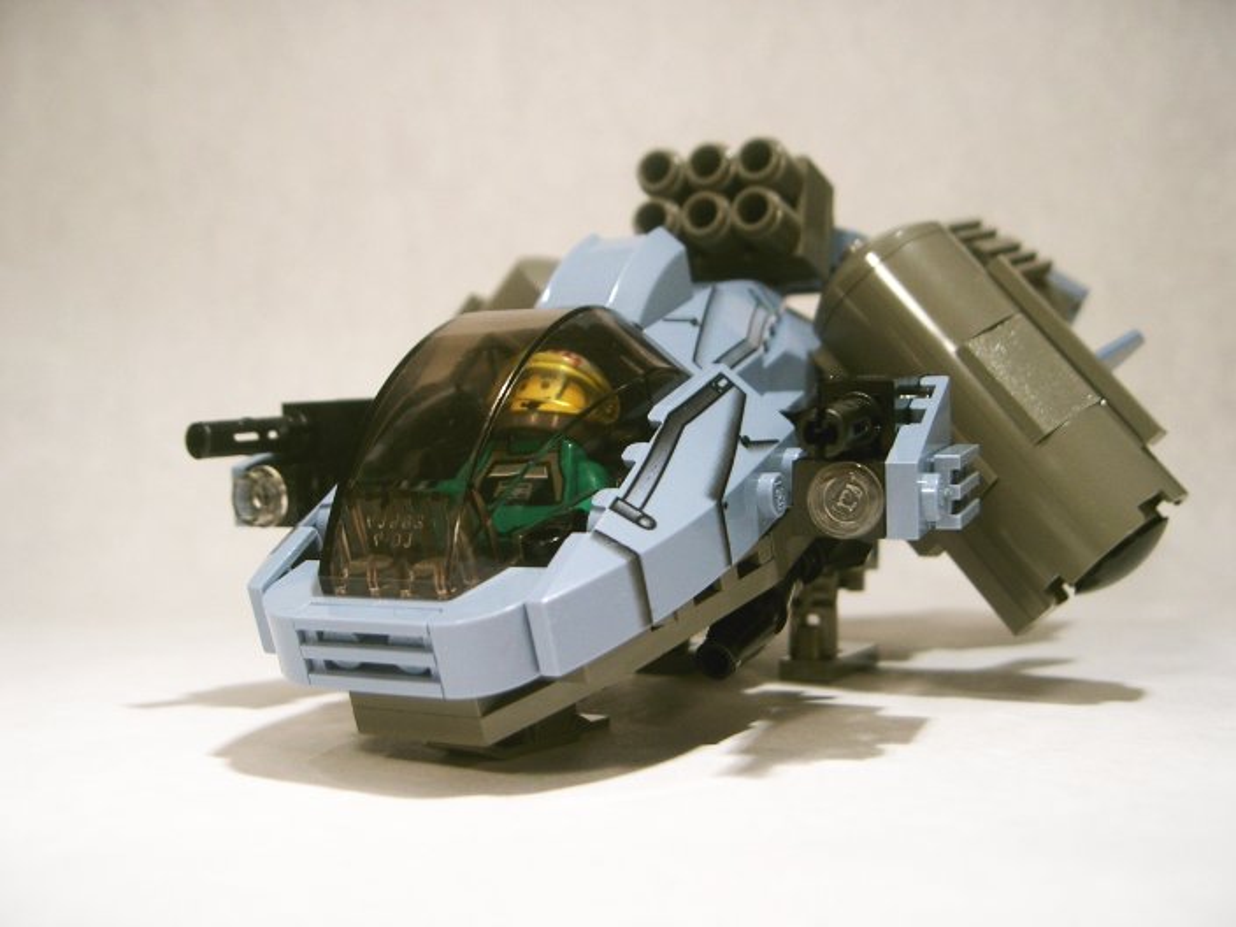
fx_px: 1393
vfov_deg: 36.8
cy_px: 464
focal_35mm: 39
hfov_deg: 47.9
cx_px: 618
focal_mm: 8
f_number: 2.8
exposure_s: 1/100
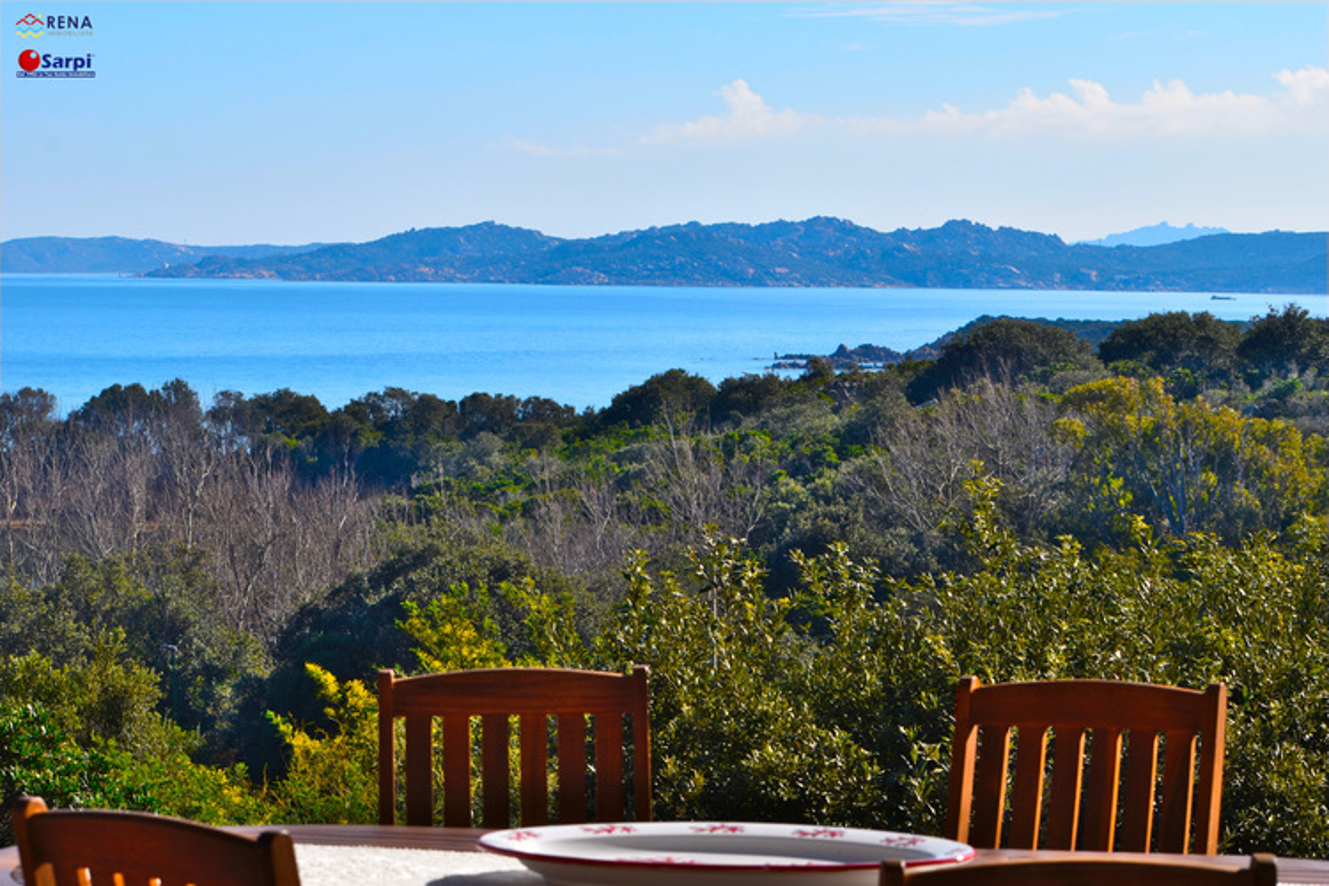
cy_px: 443
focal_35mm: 105
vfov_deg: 13.0
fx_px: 3876
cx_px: 664
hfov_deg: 19.5
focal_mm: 70
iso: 100
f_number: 11
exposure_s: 1/200
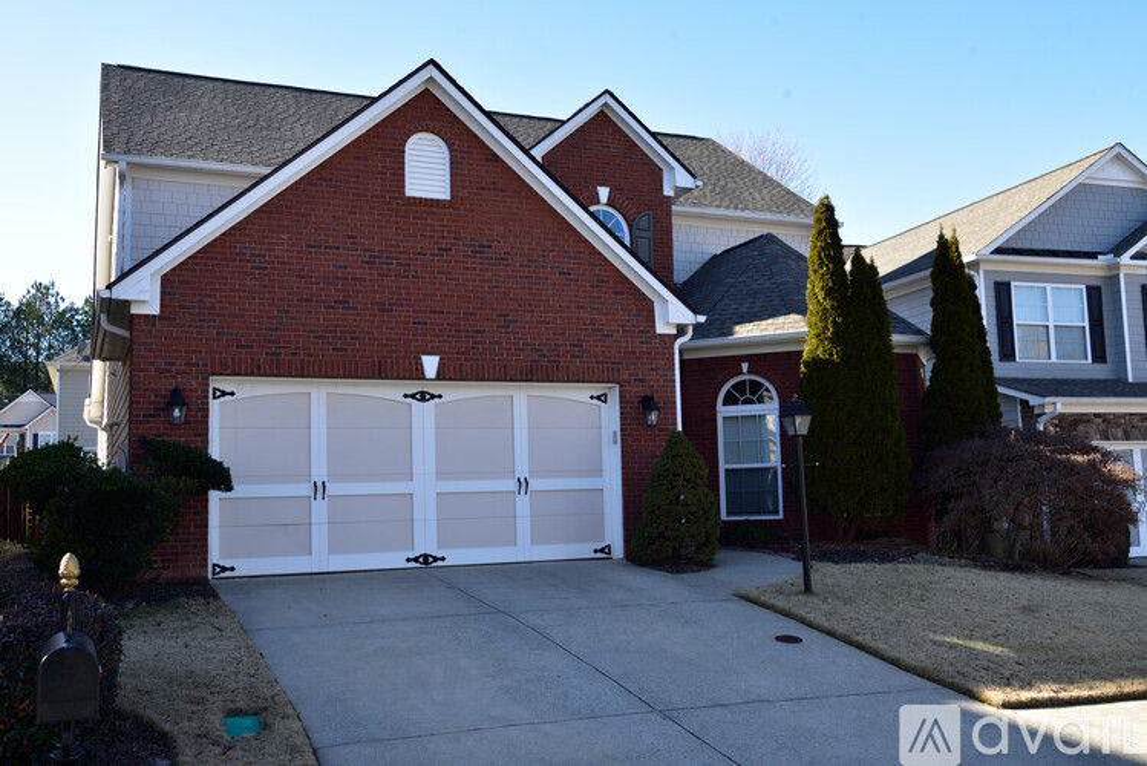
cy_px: 383
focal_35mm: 35
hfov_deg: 54.4
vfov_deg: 37.9
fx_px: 1116
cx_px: 574
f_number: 9
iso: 400
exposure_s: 1/160
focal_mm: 35
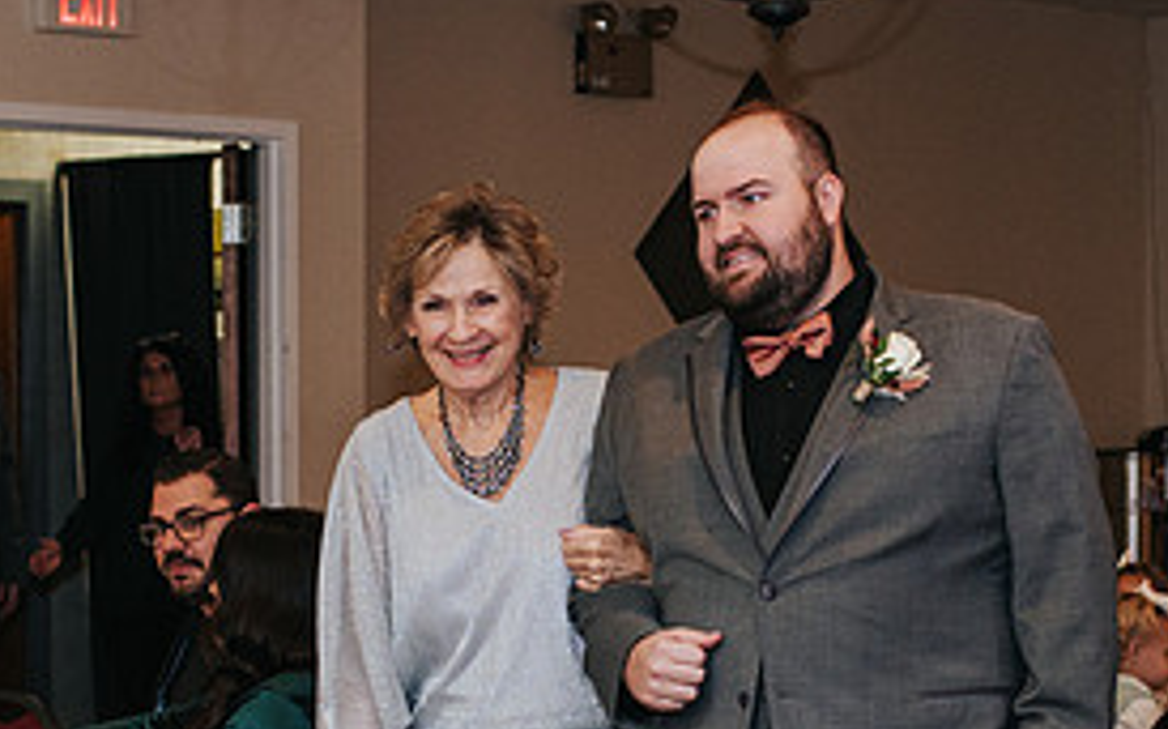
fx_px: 3818
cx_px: 502
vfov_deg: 10.8
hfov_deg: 17.4
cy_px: 666
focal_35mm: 120
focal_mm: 35
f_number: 3.2
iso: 800
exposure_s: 1/200
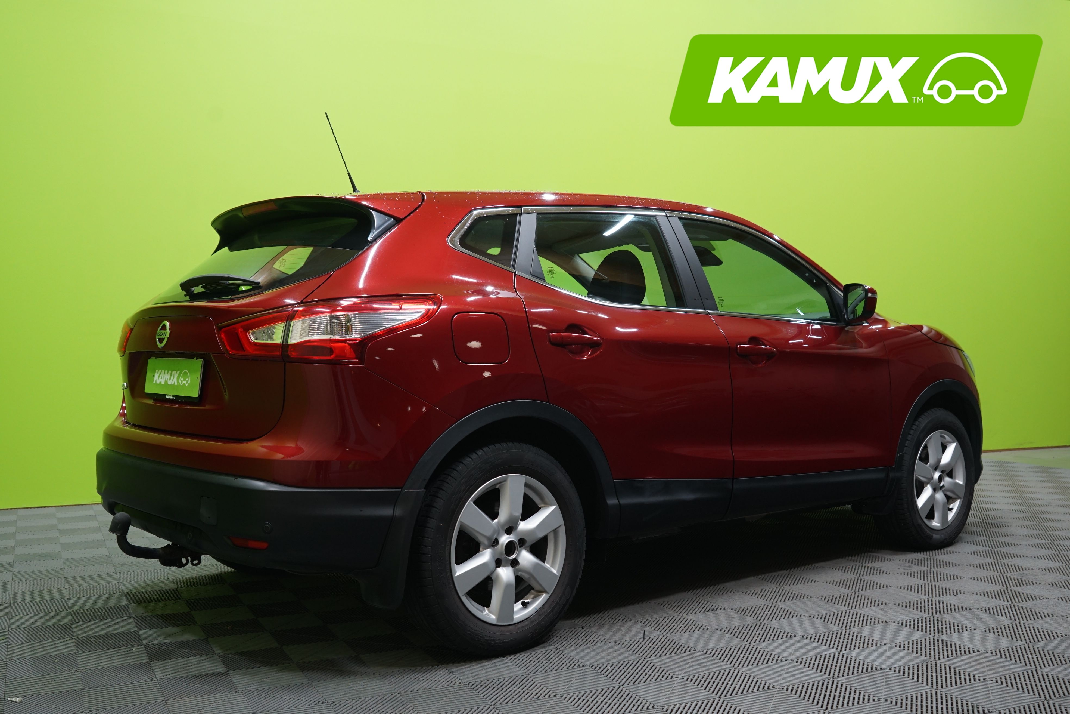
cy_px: 357
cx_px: 535
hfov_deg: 54.4
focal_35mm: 35
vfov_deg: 37.9
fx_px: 1040
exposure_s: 1/20
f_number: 5.6
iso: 800
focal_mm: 35
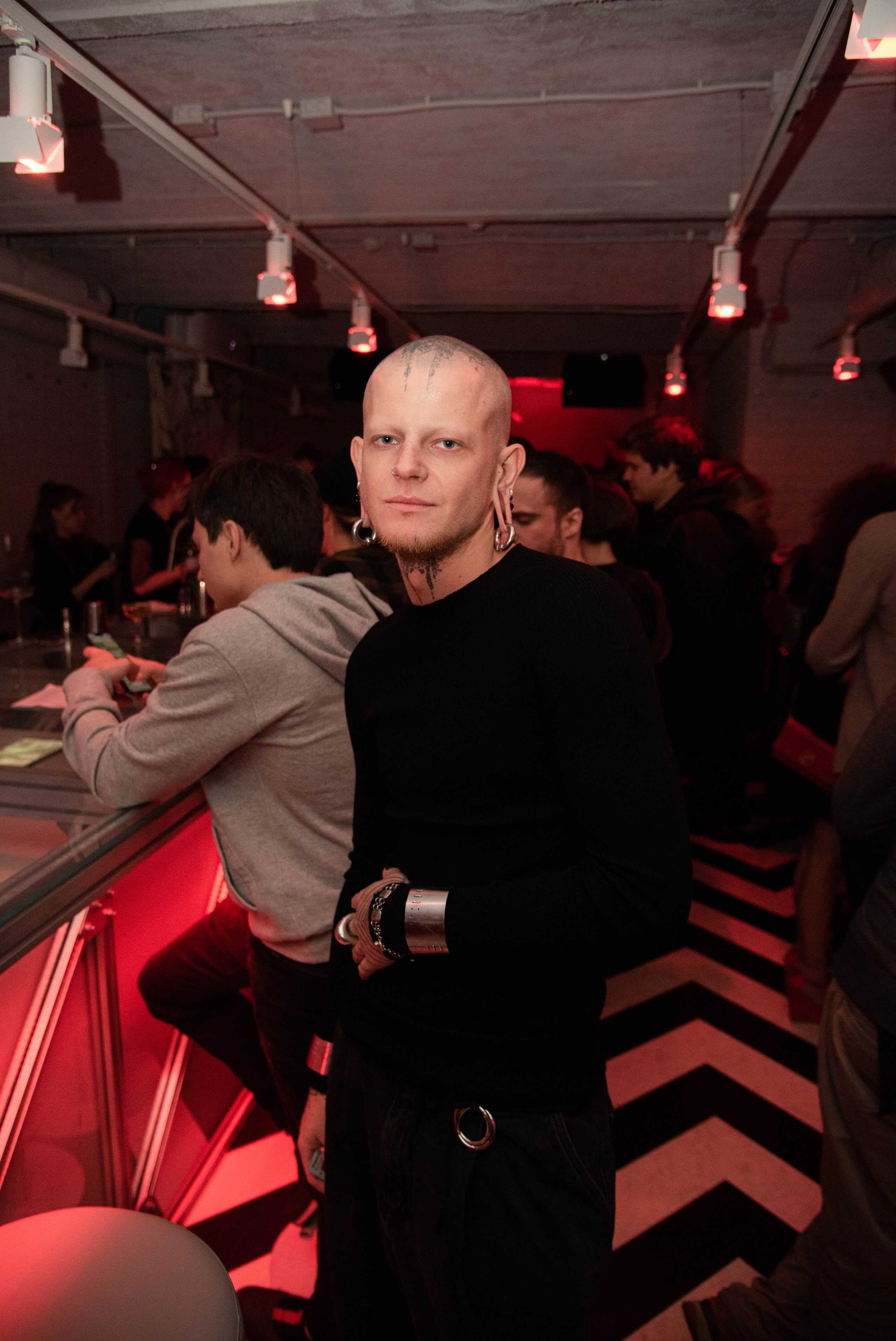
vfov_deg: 73.7
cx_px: 448
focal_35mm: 24
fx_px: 895
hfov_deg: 53.2
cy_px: 670
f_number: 4
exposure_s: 1/200
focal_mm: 24
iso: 2500
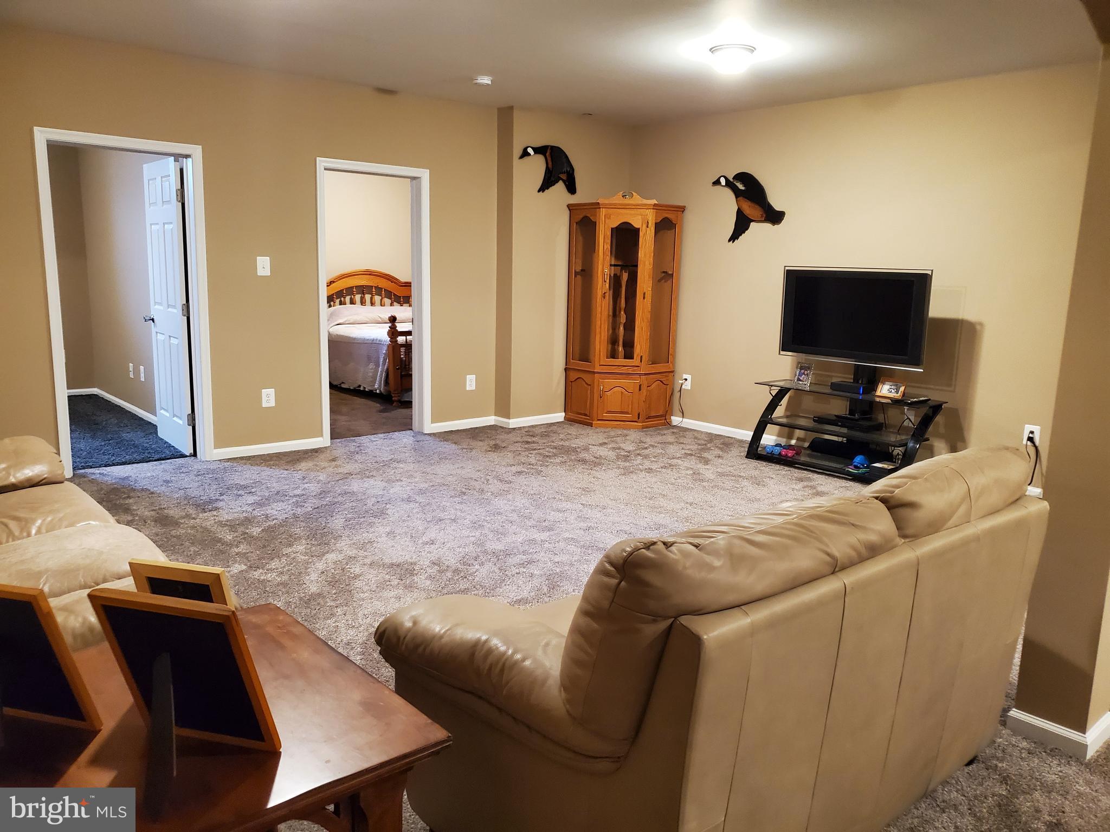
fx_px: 834
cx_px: 555
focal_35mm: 26
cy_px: 416
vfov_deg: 53.1
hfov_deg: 67.3
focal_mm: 4.3
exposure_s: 1/39
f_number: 1.5
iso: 500
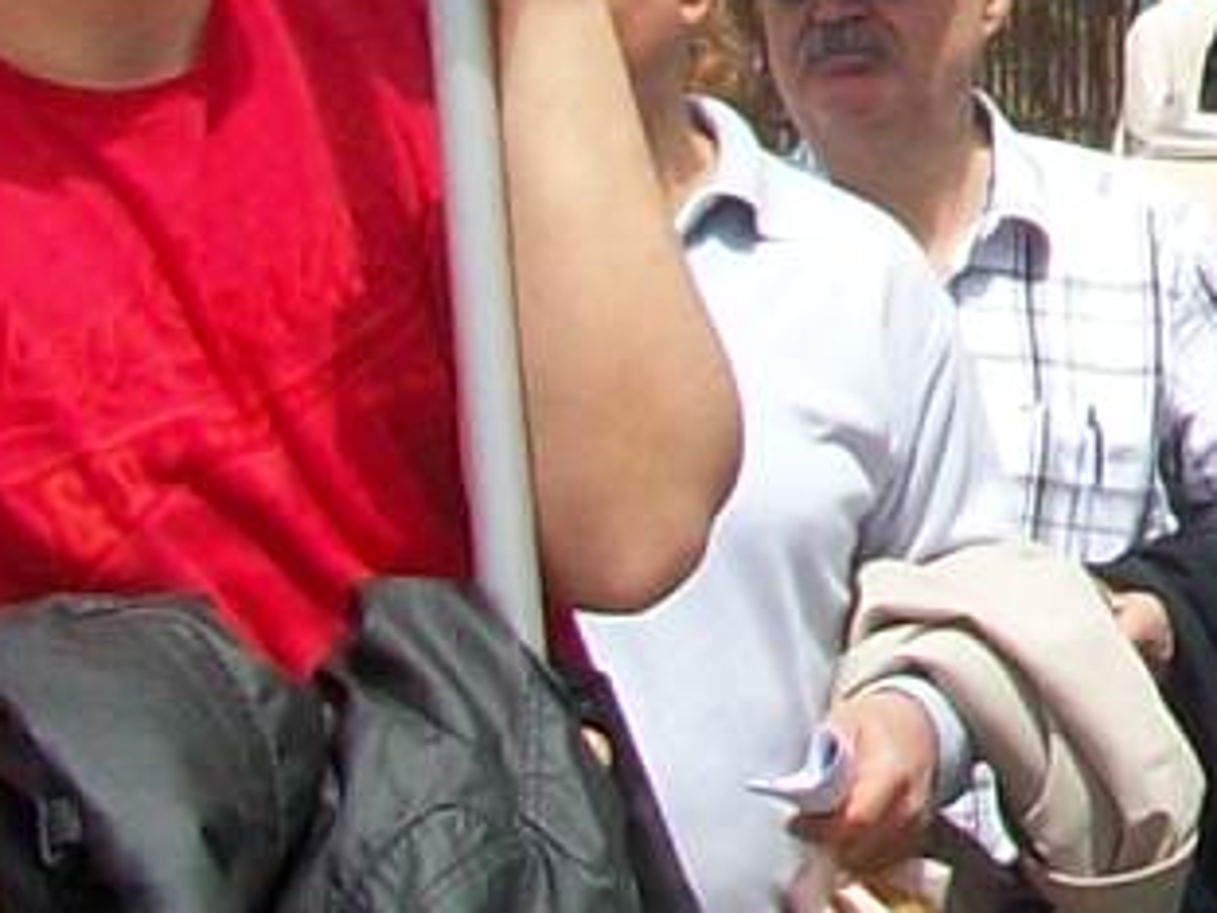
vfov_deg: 6.5
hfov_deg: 8.0
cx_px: 3140
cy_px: -858
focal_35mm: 223
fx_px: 7840
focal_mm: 5.7
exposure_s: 1/302
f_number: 5.5
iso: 80
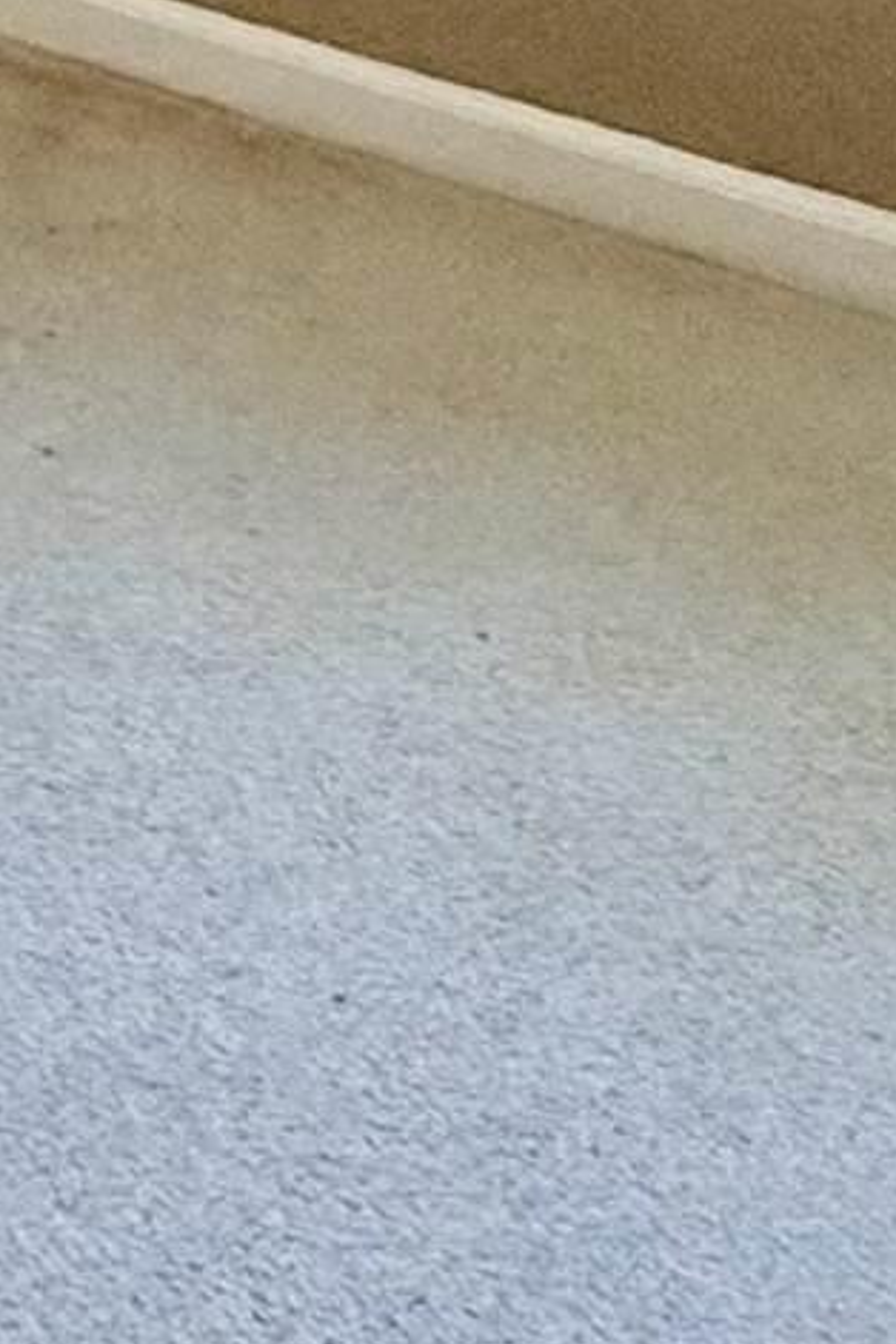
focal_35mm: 95
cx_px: -596
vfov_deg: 16.5
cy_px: -1330
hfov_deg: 13.3
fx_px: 3546
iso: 160
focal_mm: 2.22
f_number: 2.2
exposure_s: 1/99
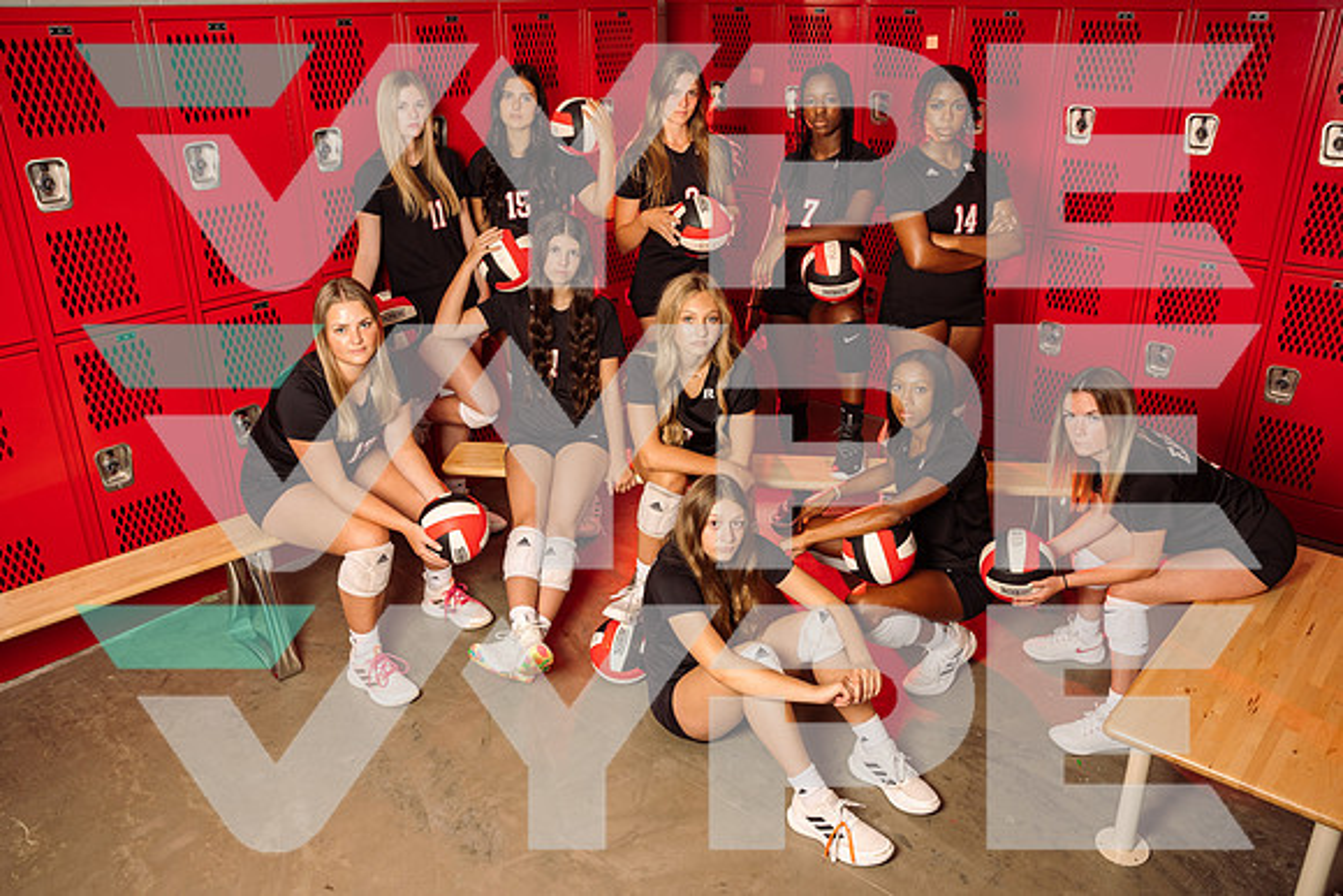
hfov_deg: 63.6
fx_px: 1082
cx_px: 672
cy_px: 448
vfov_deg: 45.0
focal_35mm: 29
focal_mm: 29
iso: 250
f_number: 8
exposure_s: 1/250
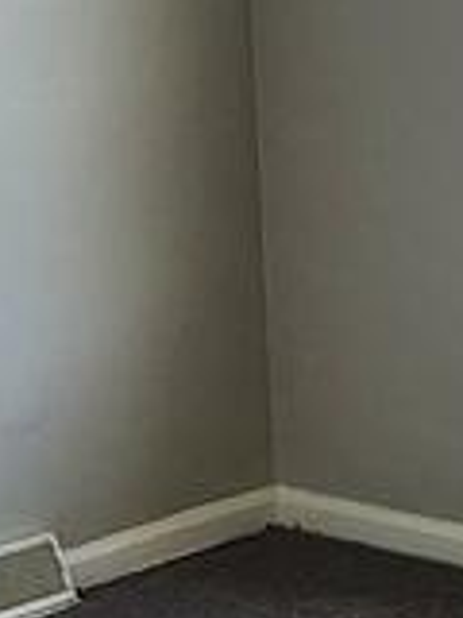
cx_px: 575
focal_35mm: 117
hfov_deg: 12.3
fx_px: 2087
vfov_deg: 16.8
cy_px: 216
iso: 125
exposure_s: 1/60
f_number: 2.2
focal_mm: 2.2
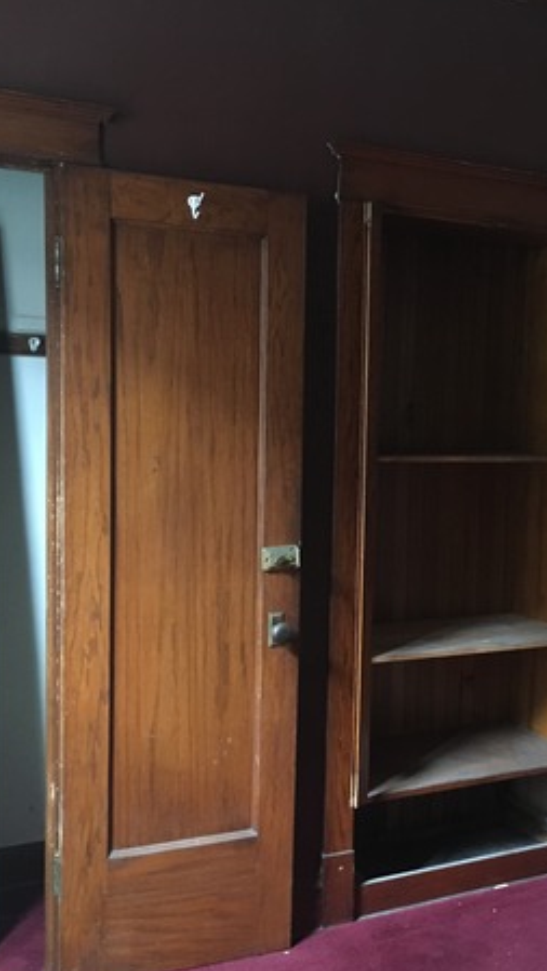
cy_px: 513
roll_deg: -1.6
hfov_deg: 26.0
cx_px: 458
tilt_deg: -6.4
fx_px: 1159
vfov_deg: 45.4
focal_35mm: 45
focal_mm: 4.15
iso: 400
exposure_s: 1/15
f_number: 2.2
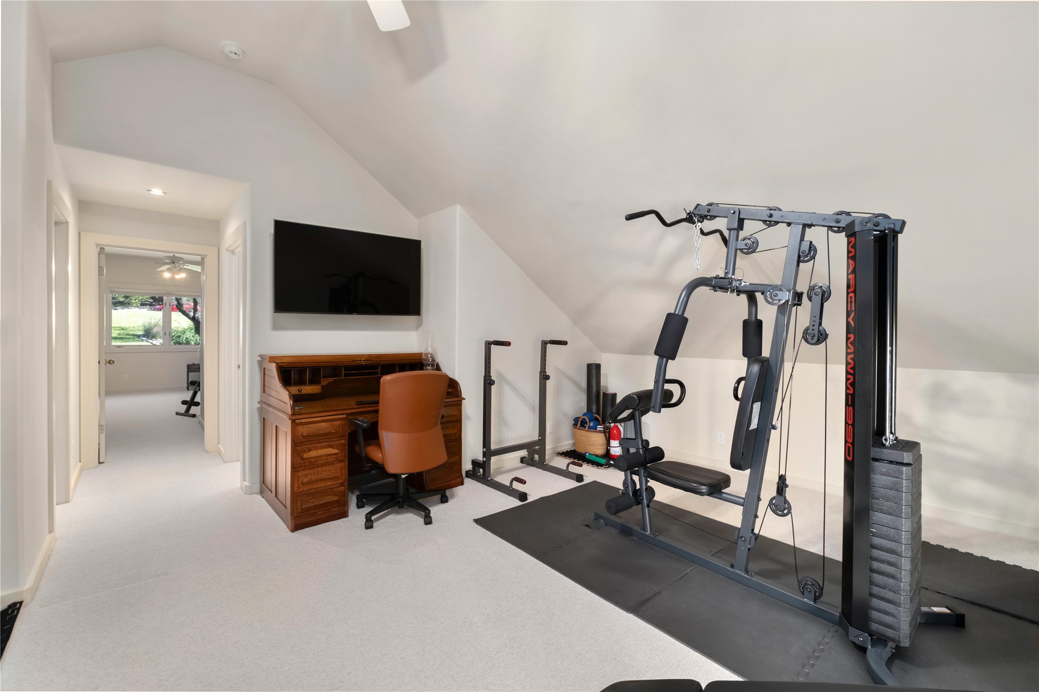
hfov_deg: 100.4
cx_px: 520
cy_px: 346
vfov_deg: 77.3
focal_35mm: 15
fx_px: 433
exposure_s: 3.7
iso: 400
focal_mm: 10
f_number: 8
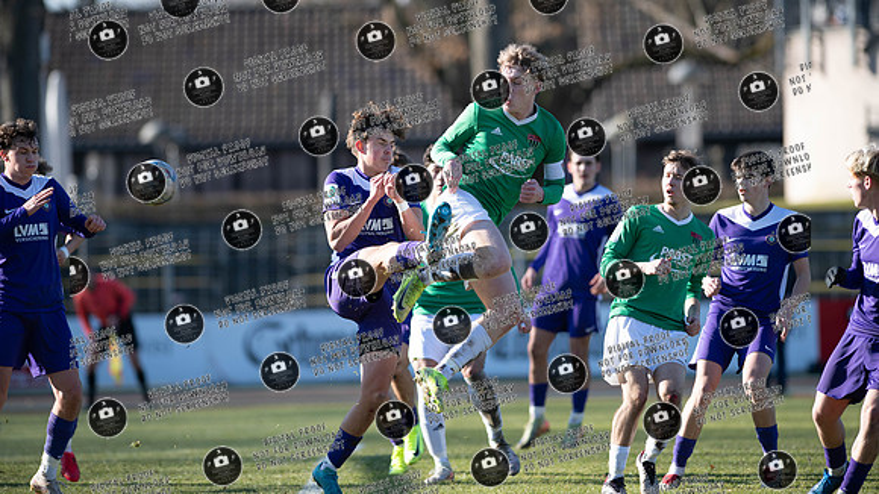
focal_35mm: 314
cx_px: 440
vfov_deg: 3.9
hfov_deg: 6.9
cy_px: 201
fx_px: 7323
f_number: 3.2
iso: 250
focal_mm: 300
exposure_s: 1/1600
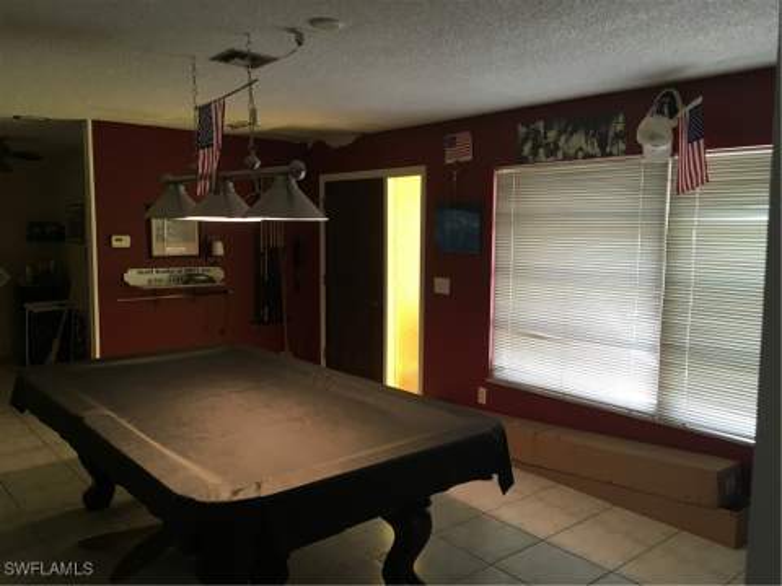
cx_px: 391
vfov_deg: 48.2
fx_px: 655
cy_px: 293
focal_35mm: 29
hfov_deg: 61.7
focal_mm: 4.15
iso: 50
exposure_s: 1/30
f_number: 2.2
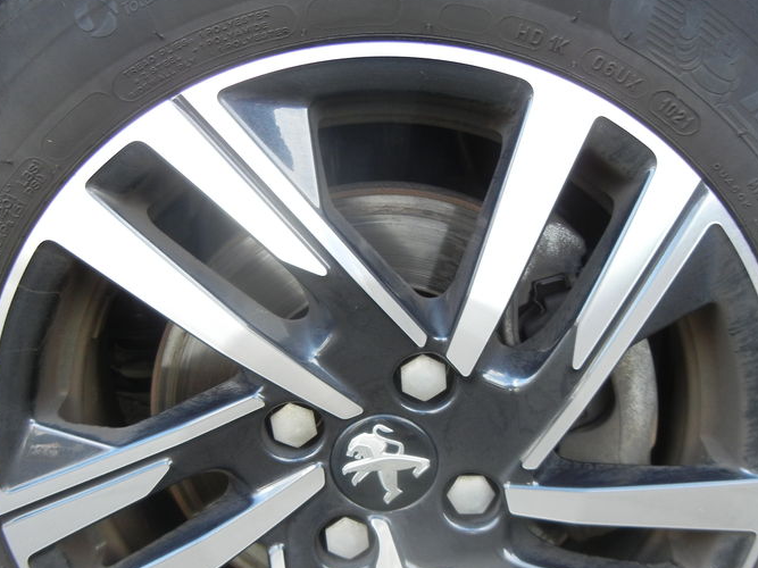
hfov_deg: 42.1
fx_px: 985
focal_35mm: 45
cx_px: 369
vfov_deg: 31.7
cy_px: 409
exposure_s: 1/35.7
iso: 160
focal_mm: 5.4
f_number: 3.5
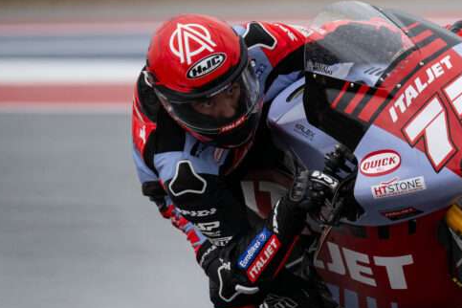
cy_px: 232
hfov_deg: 2.0
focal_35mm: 1007
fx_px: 12922
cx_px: 415
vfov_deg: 1.4
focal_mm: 400
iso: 400
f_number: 4.5
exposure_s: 1/1000
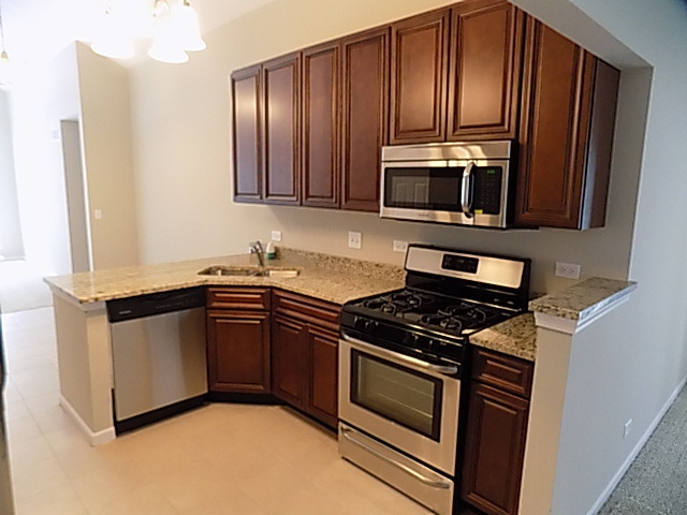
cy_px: 258
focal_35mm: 23
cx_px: 344
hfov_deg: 73.9
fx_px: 456
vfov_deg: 58.9
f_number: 3.1
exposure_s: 1/30
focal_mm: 4
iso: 360
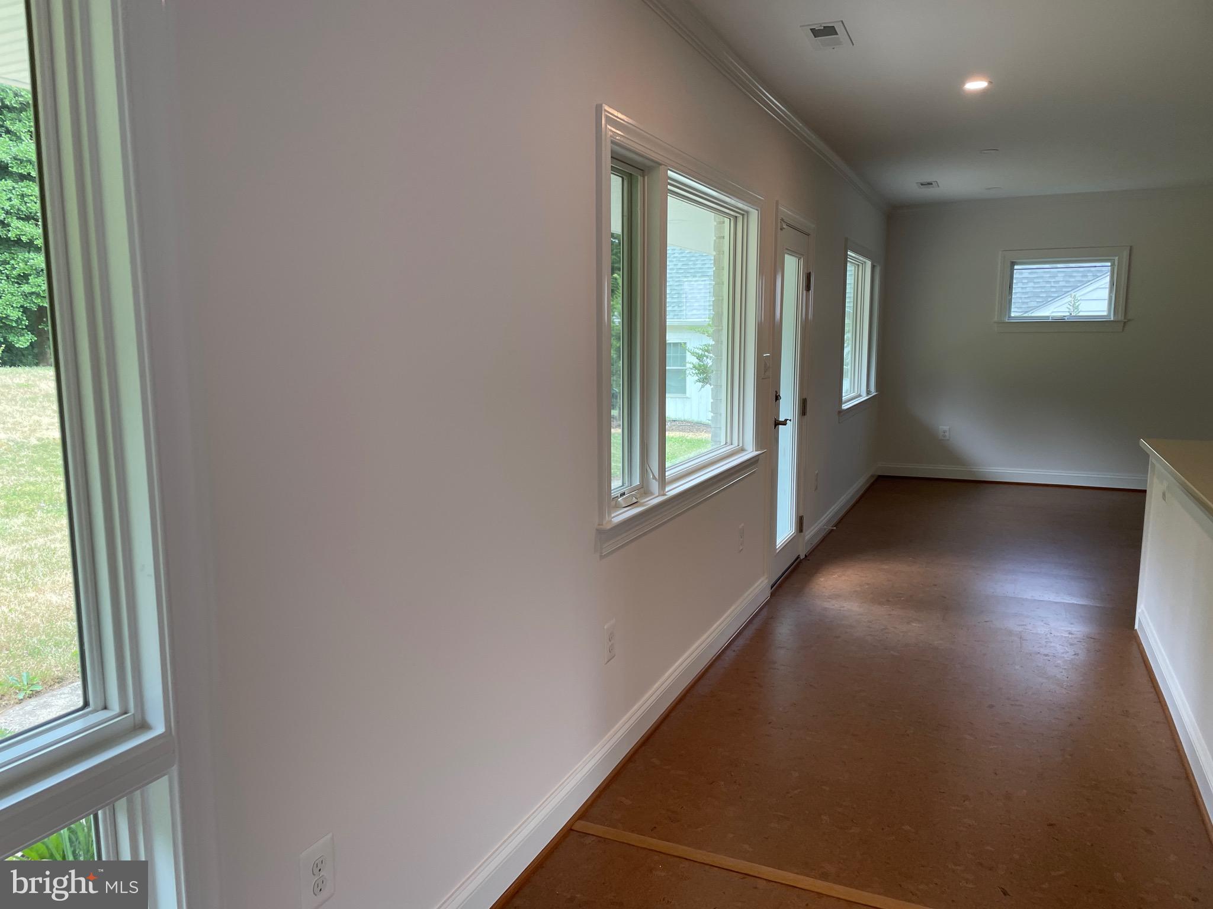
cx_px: 606
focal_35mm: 26
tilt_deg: -9.2
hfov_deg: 67.3
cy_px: 454
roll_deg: +0.3
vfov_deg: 53.1
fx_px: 911
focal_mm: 4.2
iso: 64
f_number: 1.6
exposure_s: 1/120
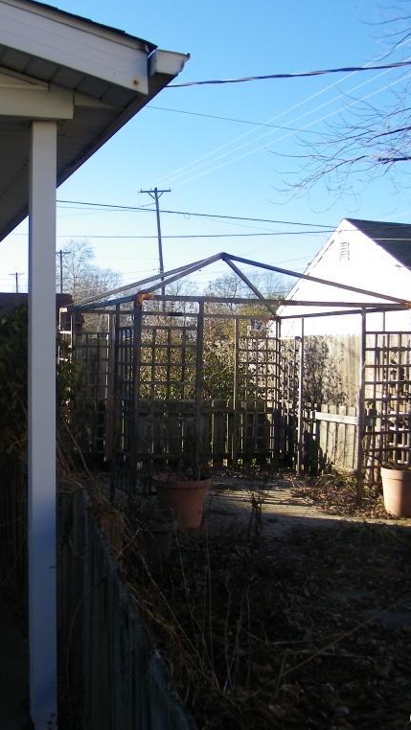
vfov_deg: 49.4
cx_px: 75
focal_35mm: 41
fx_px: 794
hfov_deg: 28.3
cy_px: 366
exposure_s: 1/125
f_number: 7
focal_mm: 5
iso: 100
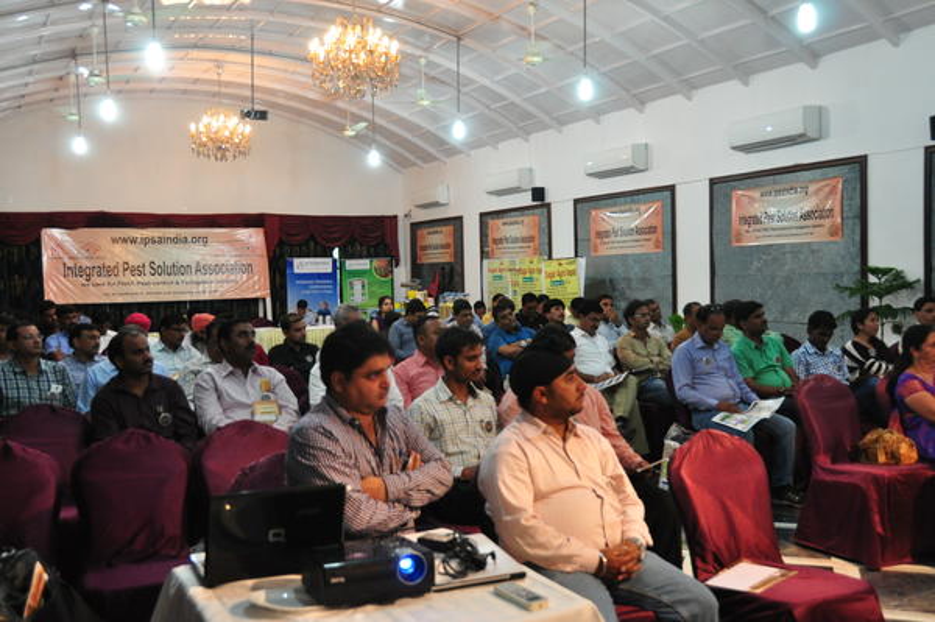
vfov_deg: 34.2
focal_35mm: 39
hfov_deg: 49.6
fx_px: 1012
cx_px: 468
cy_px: 311
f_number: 4.5
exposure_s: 1/50
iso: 800
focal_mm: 26
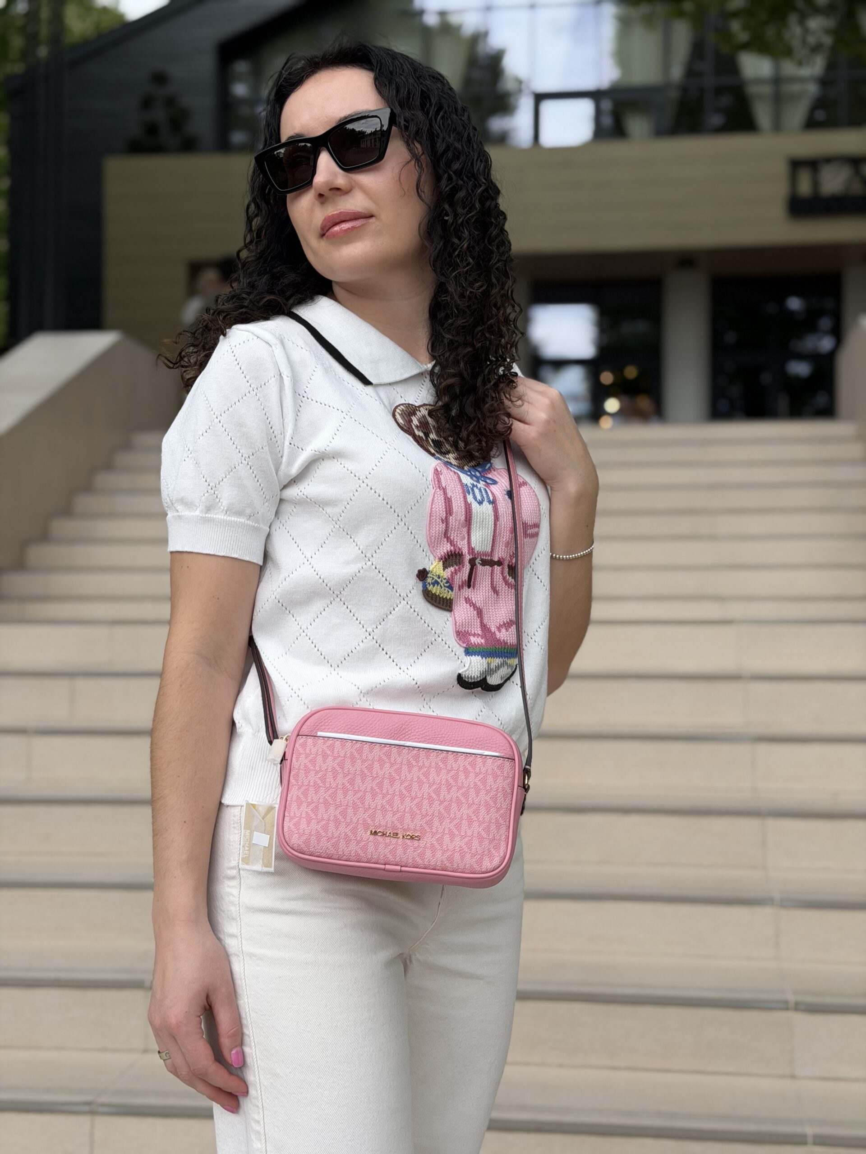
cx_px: 433
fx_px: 1601
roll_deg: -0.9
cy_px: 577
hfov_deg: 30.3
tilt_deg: +2.8
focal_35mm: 48
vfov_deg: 39.7
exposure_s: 1/1429
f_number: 1.78
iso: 64
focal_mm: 6.76
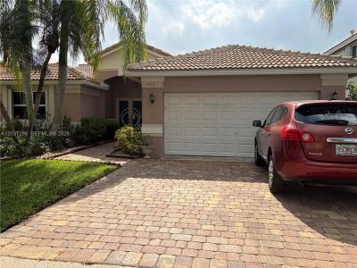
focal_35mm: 26
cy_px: 134
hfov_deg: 67.3
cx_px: 178
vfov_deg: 53.1
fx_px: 268
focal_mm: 5.96
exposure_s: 1/3125
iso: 50
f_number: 1.6
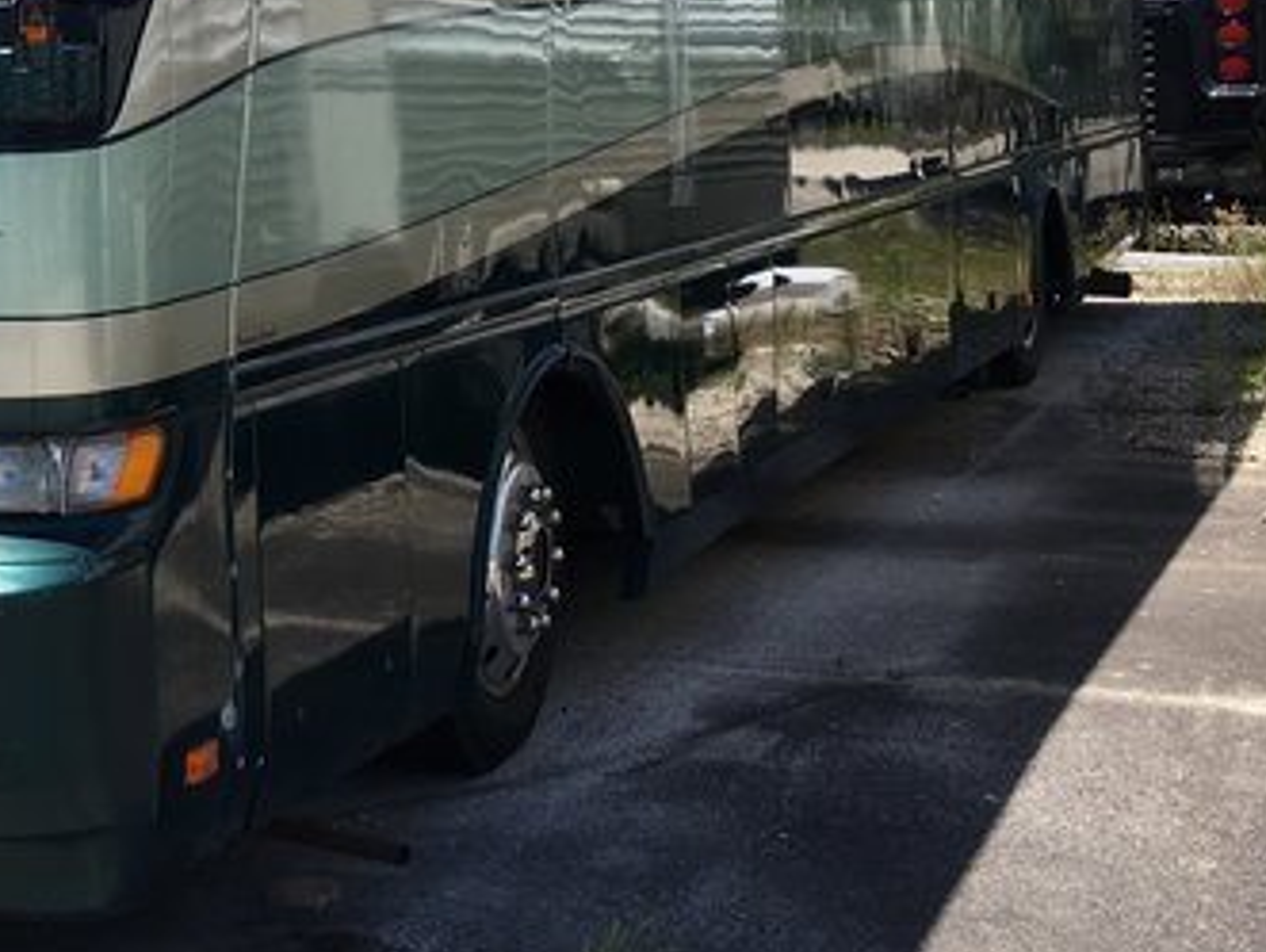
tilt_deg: +0.4
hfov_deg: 26.1
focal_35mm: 70
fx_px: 2563
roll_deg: +3.5
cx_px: -34
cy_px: 172
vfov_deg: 20.8
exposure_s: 1/1241
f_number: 2.2
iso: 25
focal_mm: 4.15
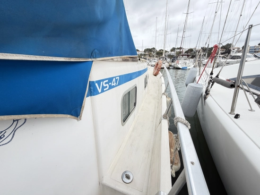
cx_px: 130
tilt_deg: -19.6
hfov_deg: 102.0
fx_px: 105
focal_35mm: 14
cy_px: 98
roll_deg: +0.0
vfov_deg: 85.7
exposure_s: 1/152
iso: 40
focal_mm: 2.22
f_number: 2.2
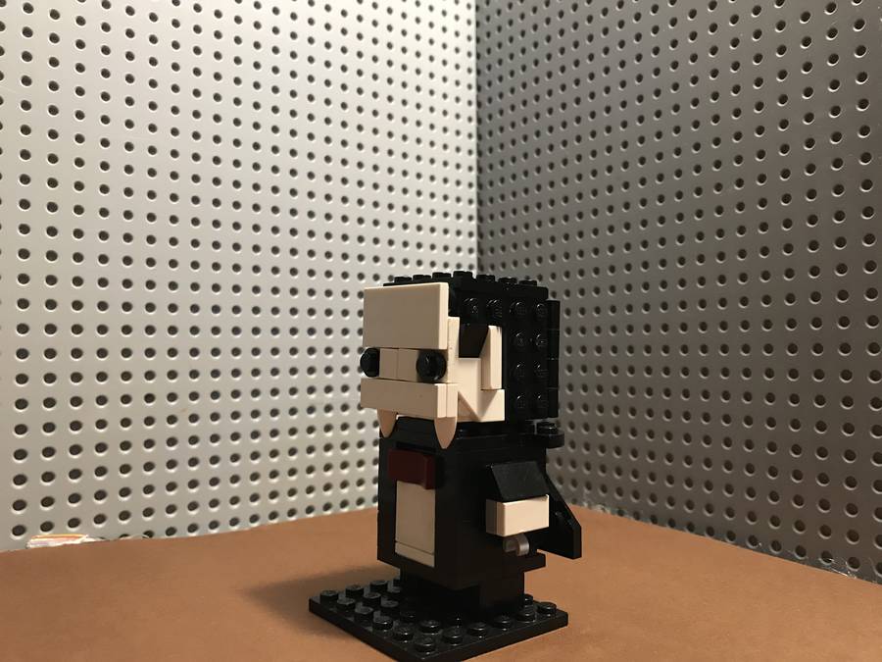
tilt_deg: +0.0
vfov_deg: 49.7
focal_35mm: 28
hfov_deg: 63.4
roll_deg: -0.4
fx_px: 713
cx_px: 441
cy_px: 331
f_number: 1.8
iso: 100
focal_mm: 3.99
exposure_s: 1/17
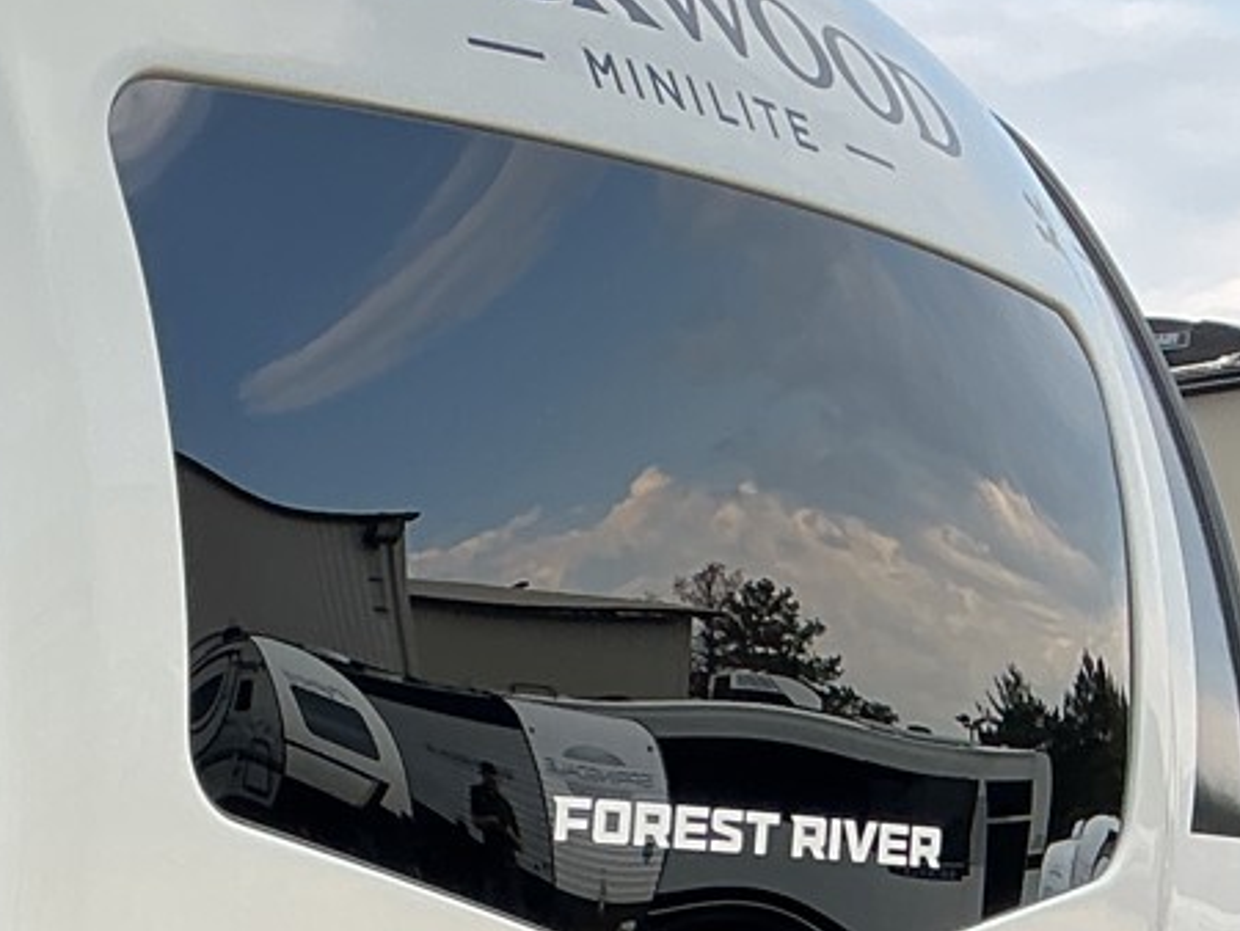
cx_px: -763
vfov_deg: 13.8
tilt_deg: -3.7
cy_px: 1264
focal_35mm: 103
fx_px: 3692
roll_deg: +2.0
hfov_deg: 16.8
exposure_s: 1/120
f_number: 1.8
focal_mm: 3
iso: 25
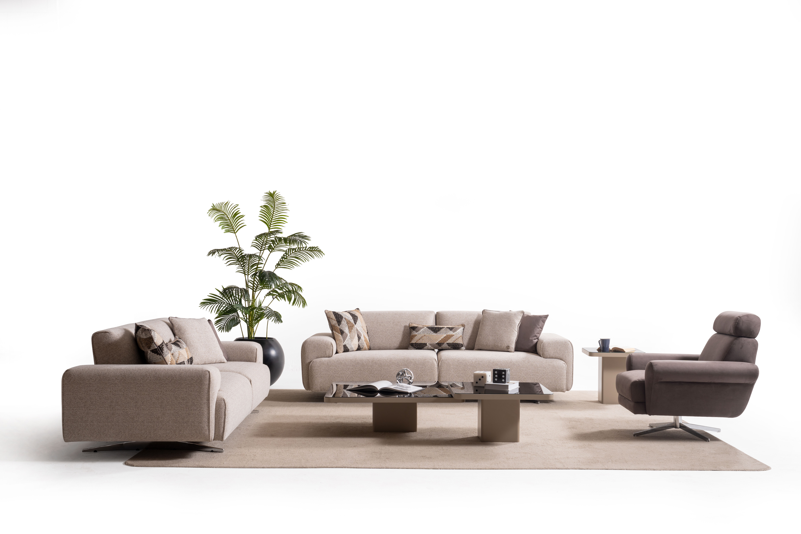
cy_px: 267
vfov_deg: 29.9
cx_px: 400
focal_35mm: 45
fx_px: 1001
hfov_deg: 43.6
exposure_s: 1/100
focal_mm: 45
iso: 100
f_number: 13
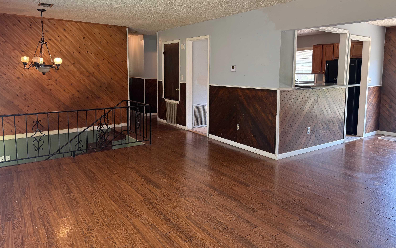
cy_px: 97
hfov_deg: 70.4
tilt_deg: -6.7
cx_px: 199
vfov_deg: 47.3
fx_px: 281
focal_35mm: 26
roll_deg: -0.6
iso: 125
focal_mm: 6.76
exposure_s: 1/60
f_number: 1.78
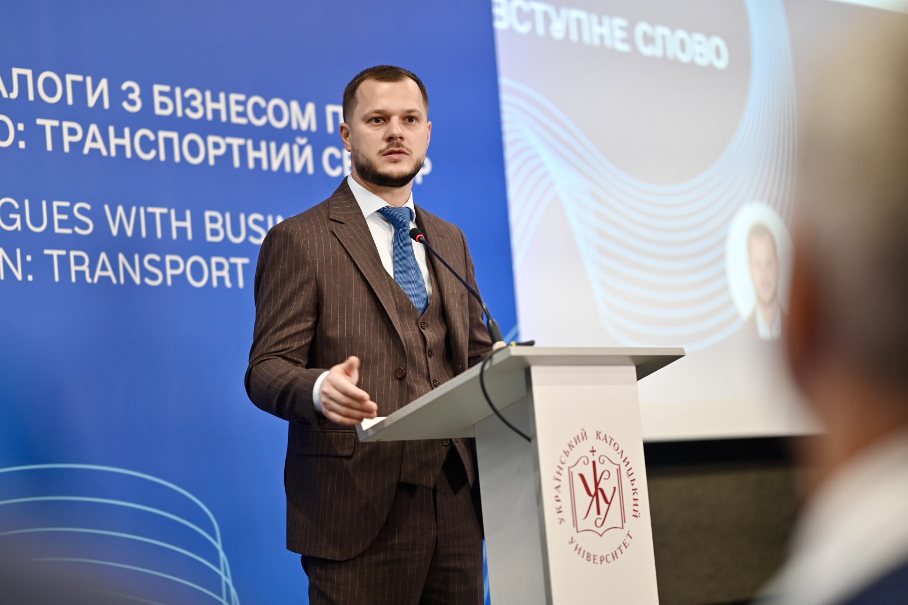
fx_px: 2144
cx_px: 454
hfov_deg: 23.9
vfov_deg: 16.1
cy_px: 302
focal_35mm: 85
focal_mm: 85
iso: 200
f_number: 2
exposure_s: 1/100
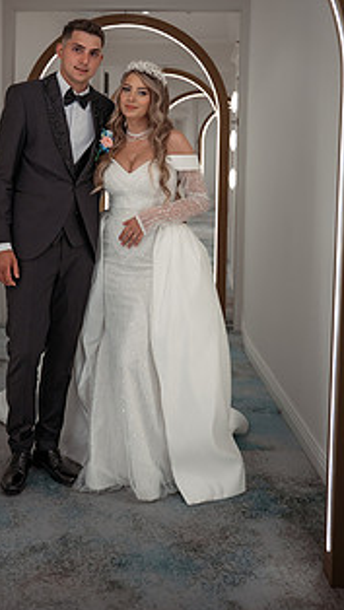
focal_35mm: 42
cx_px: 125
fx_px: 680
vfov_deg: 47.2
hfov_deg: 28.3
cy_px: 183
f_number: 2.8
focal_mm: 28
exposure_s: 1/160
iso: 500
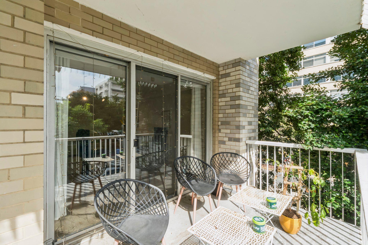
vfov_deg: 77.3
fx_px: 153
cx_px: 184
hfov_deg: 100.4
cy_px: 122
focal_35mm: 15
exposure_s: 1/25
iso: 250
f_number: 22
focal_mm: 10
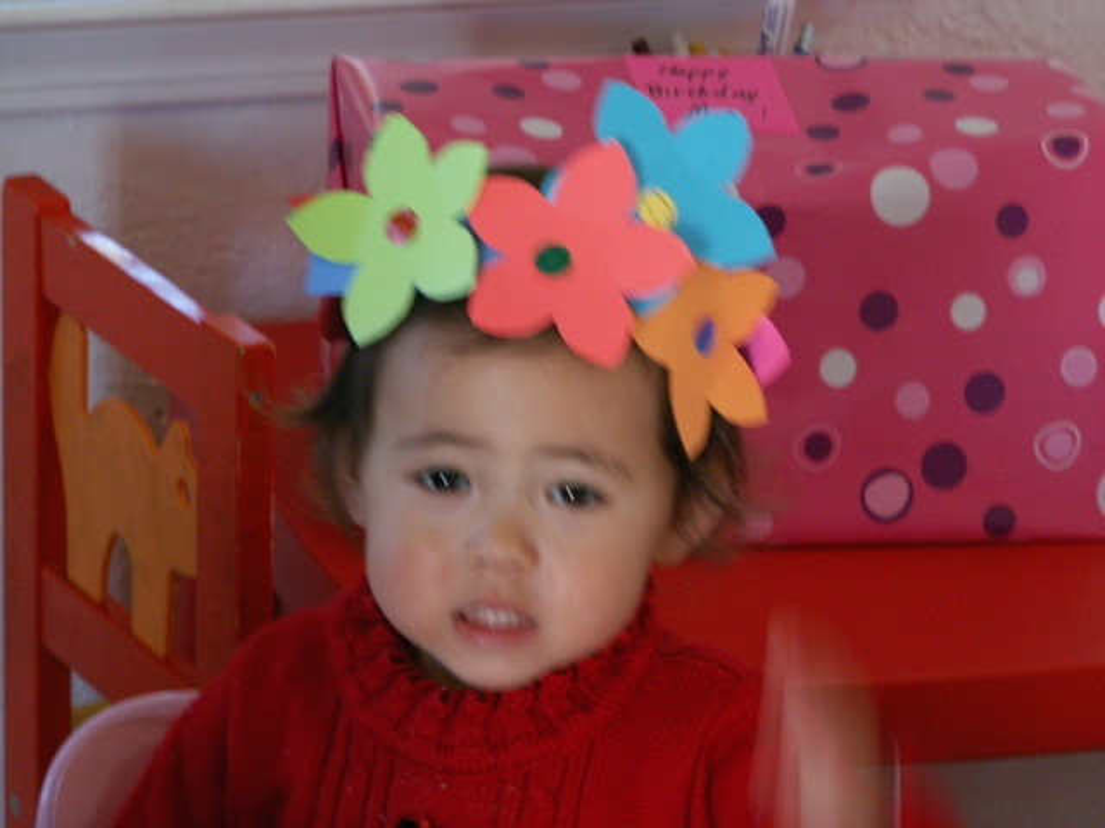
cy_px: 414
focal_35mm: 160
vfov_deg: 9.3
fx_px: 5107
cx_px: 552
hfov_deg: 12.3
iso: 160
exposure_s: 1/20
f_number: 4
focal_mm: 26.12
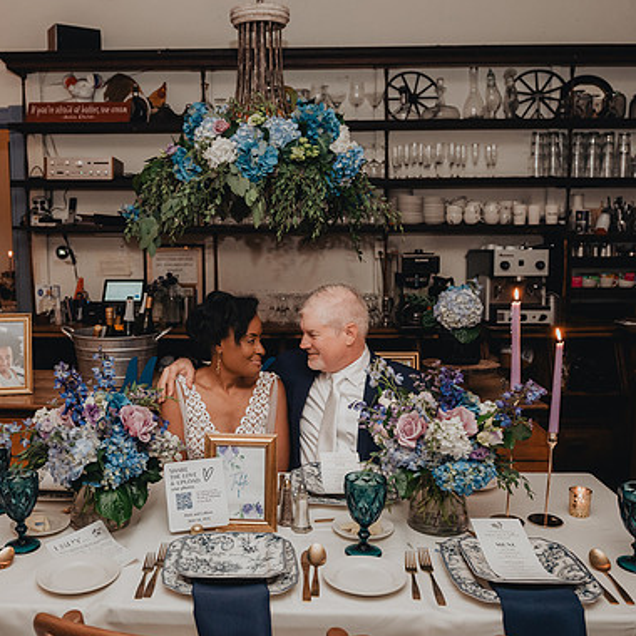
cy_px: 308
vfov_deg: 48.4
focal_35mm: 34
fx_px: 707
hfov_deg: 47.9
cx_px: 232
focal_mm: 24
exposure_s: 1/125
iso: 1600
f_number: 3.5
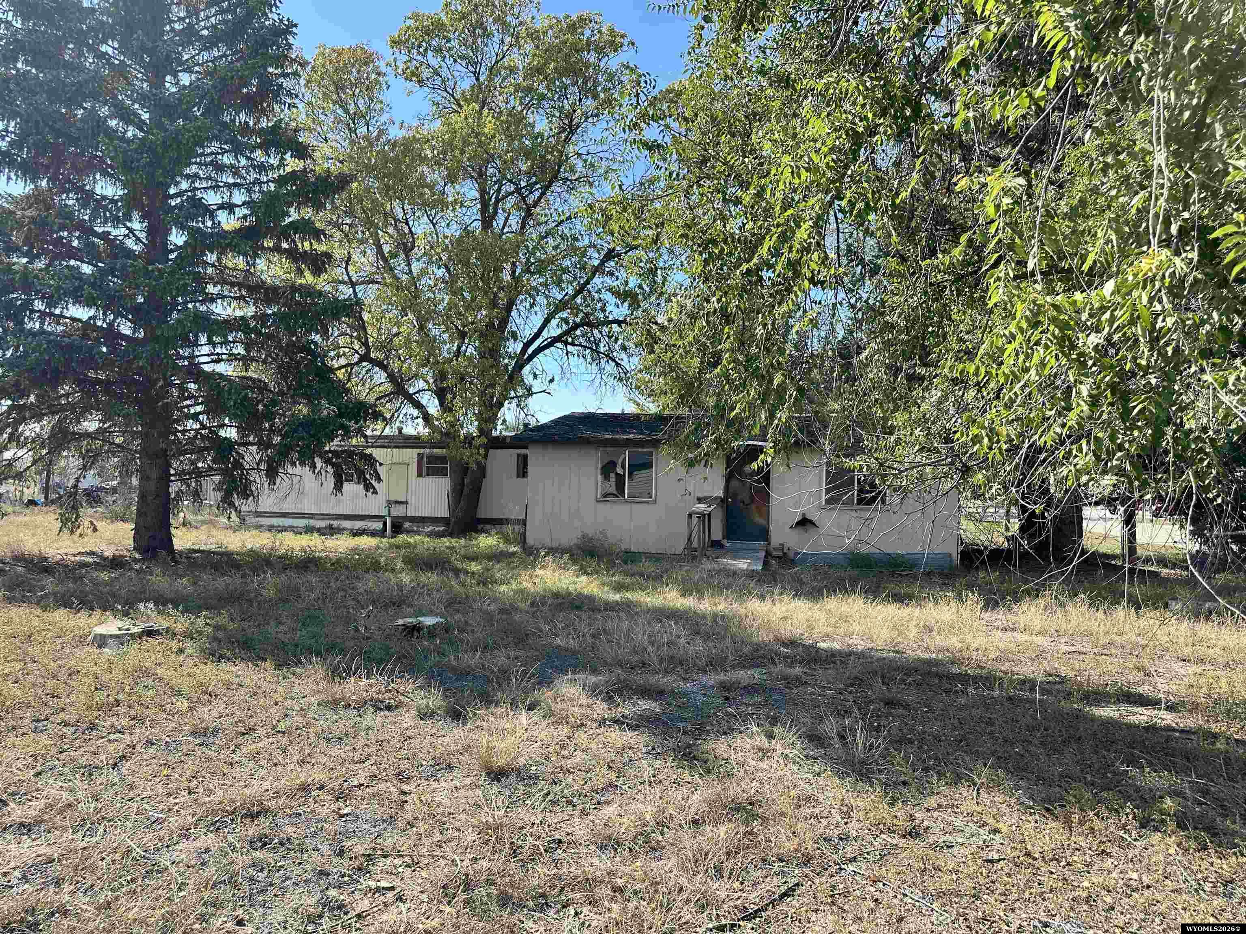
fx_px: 864
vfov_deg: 56.8
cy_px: 467
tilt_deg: +1.0
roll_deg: -1.0
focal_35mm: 24
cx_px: 623
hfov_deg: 71.6
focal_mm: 6.86
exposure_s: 1/1916
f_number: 1.78
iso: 80
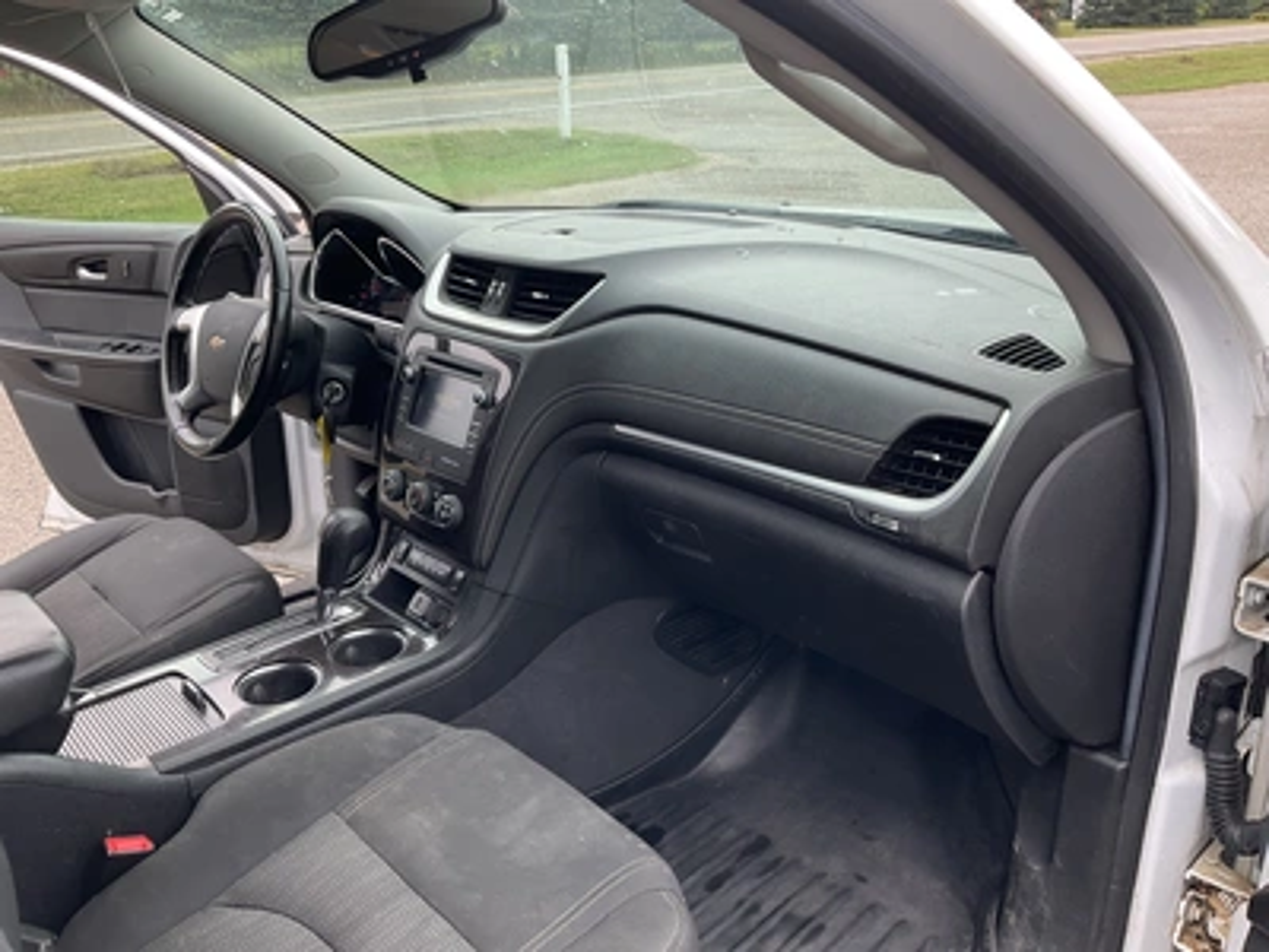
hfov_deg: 61.7
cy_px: 476
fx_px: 1063
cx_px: 634
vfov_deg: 48.2
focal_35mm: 29
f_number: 1.8
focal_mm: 3
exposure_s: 1/145
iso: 20
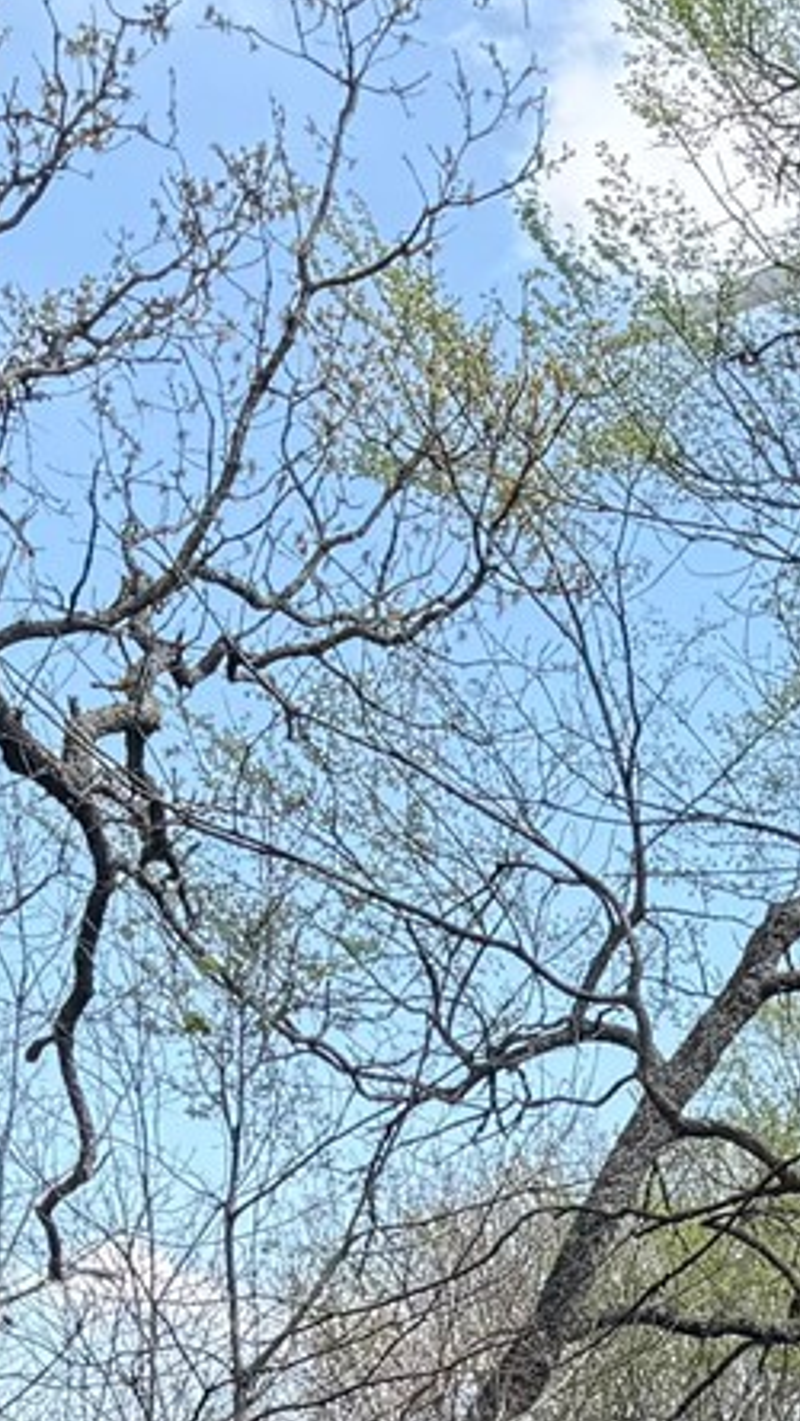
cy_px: 2055
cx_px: 1088
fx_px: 4258
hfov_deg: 10.5
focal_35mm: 113
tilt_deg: -0.9
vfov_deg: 17.3
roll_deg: -1.2
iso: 80
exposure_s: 1/1522
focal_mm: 6.76
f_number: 1.78
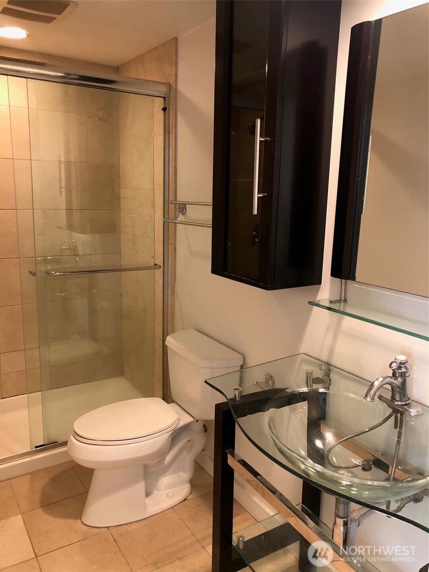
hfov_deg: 49.7
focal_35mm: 28
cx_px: 214
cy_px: 286
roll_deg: -0.4
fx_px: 463
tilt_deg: -9.2
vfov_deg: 63.4
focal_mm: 4
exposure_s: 1/15
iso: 64
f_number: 1.8
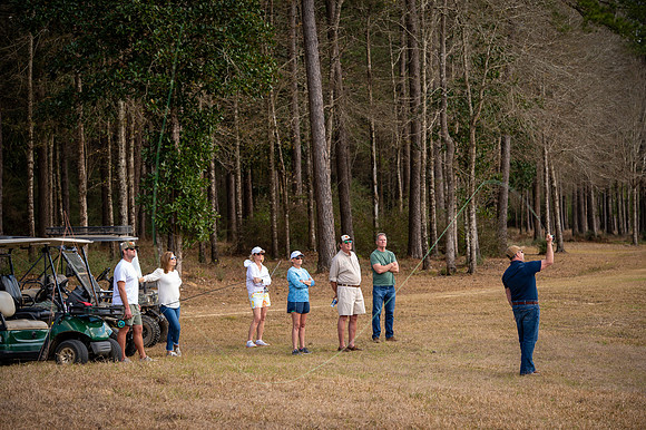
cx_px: 323
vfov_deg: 12.2
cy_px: 215
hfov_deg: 18.3
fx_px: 2009
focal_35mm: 112
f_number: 5.6
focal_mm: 112
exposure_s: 1/160
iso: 160
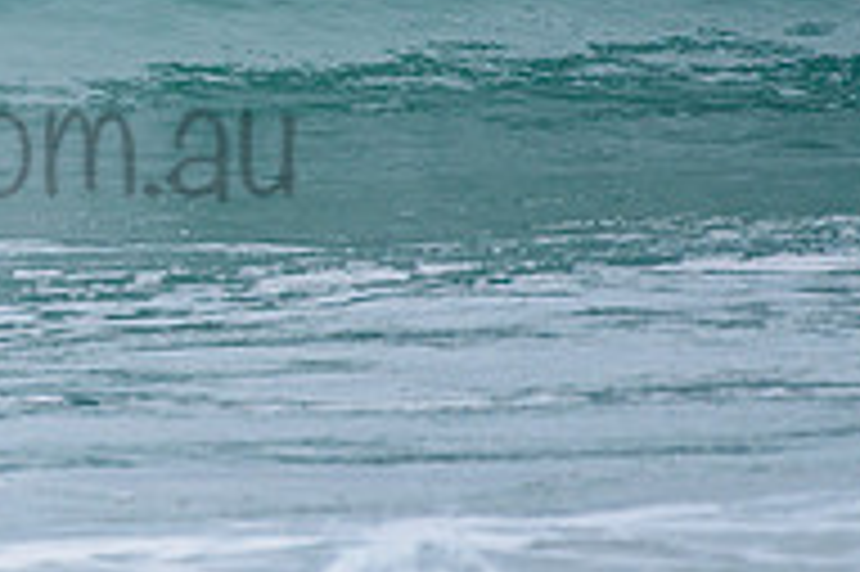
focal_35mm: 1521
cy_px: 92
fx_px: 36303
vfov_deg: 0.9
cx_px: -180
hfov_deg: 1.4
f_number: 5.6
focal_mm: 500
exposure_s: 1/2000
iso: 250
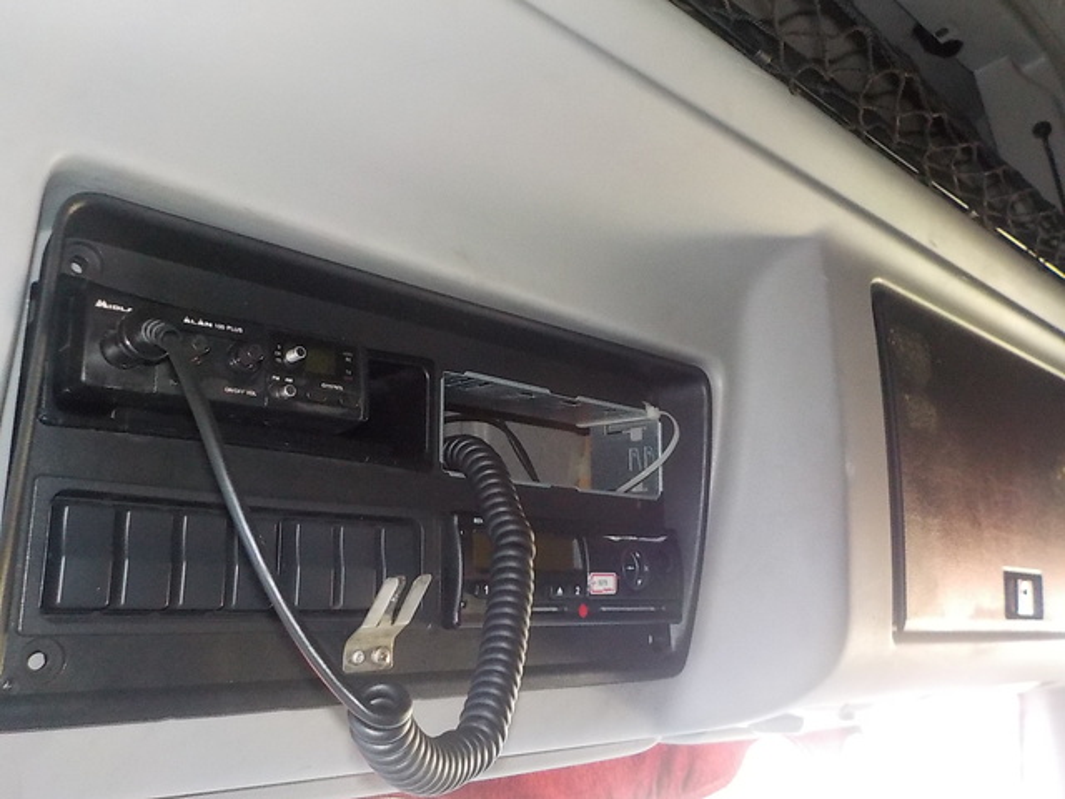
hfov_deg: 60.0
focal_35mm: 30
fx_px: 923
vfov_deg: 46.8
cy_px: 400
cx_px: 532
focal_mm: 4.1
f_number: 3.3
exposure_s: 1/15
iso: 800
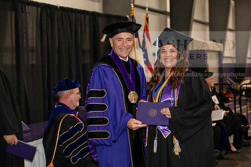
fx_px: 523
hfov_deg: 27.0
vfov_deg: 18.2
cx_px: 126
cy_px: 84
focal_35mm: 75
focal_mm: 75
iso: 2500
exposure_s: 1/200
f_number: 5
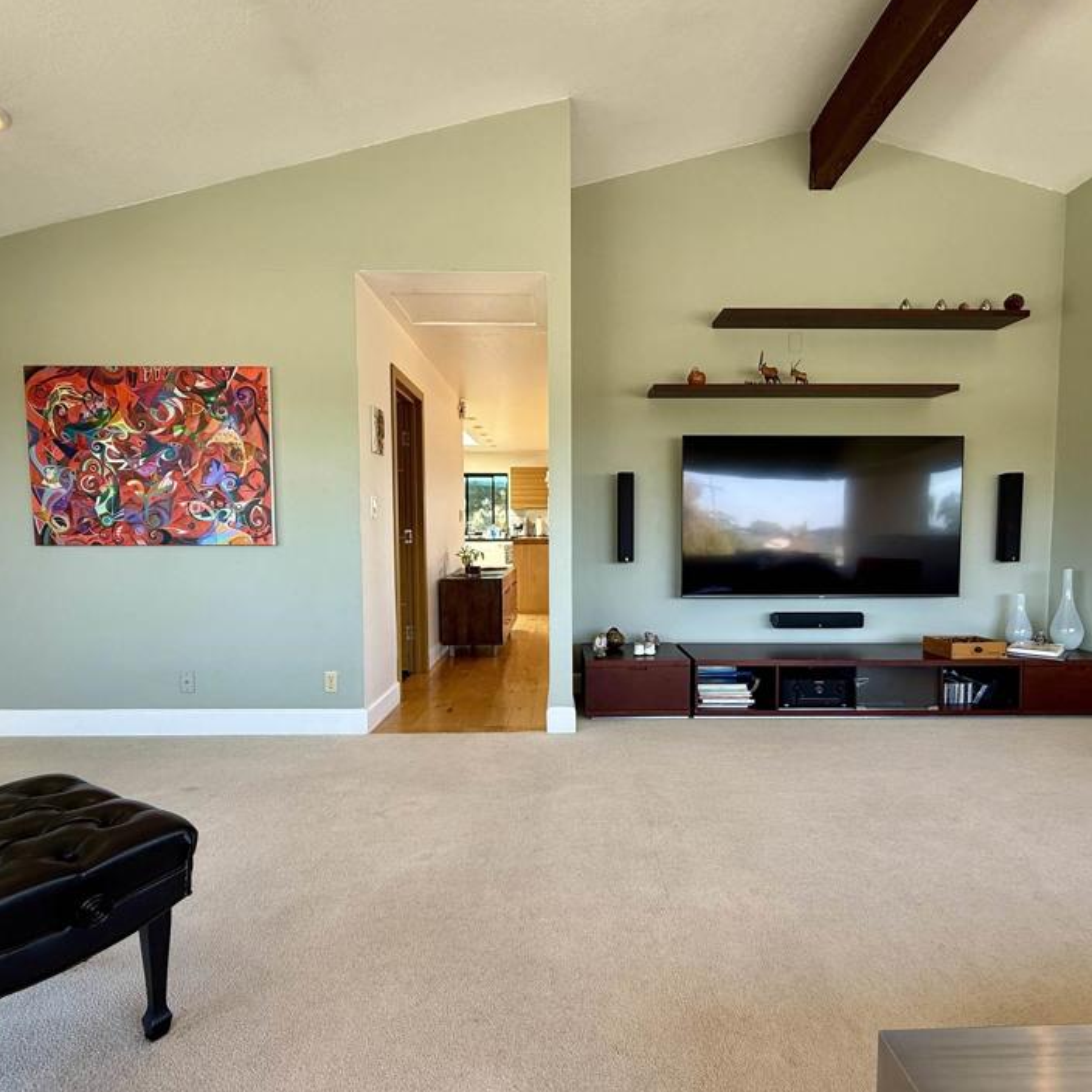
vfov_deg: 80.7
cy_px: 571
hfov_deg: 80.6
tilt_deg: -3.4
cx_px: 583
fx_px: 642
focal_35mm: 18
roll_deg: -0.3
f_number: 2.2
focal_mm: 2.22
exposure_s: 1/120
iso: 100
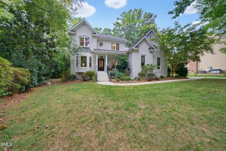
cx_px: 113
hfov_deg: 112.6
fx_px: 75
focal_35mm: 12
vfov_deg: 90.1
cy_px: 76
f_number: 7.1
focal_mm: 12
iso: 800
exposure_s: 1/25
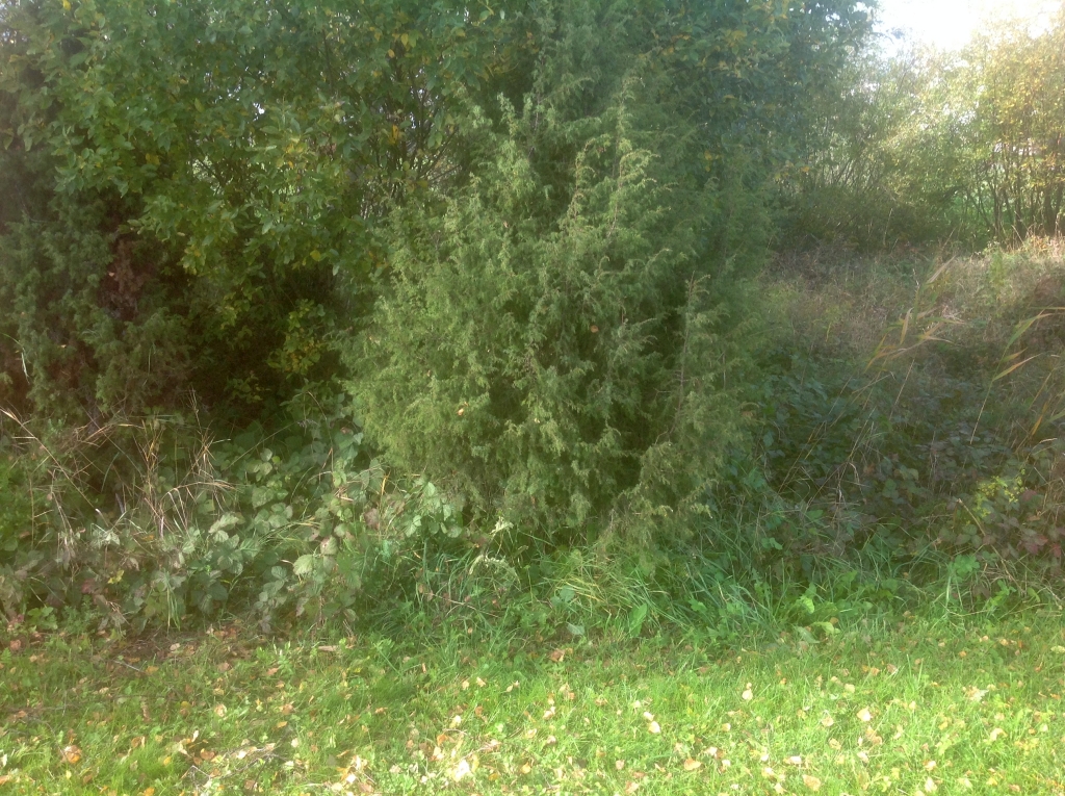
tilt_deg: -14.1
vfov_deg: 40.6
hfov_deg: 52.7
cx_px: 532
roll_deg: -0.5
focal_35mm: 35
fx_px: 1075
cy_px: 398
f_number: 2.4
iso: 50
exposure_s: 1/200
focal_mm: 4.28
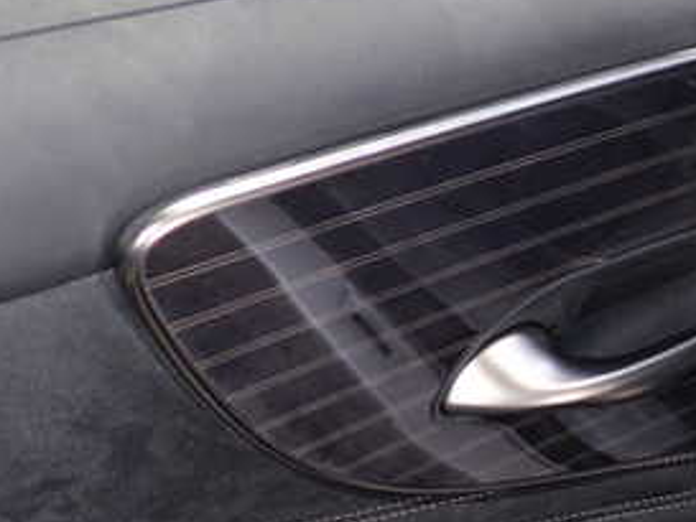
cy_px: 433
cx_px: 510
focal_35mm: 66
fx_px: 1328
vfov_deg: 21.9
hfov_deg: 29.0
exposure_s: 1/30
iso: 100
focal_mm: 5.4
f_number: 6.3
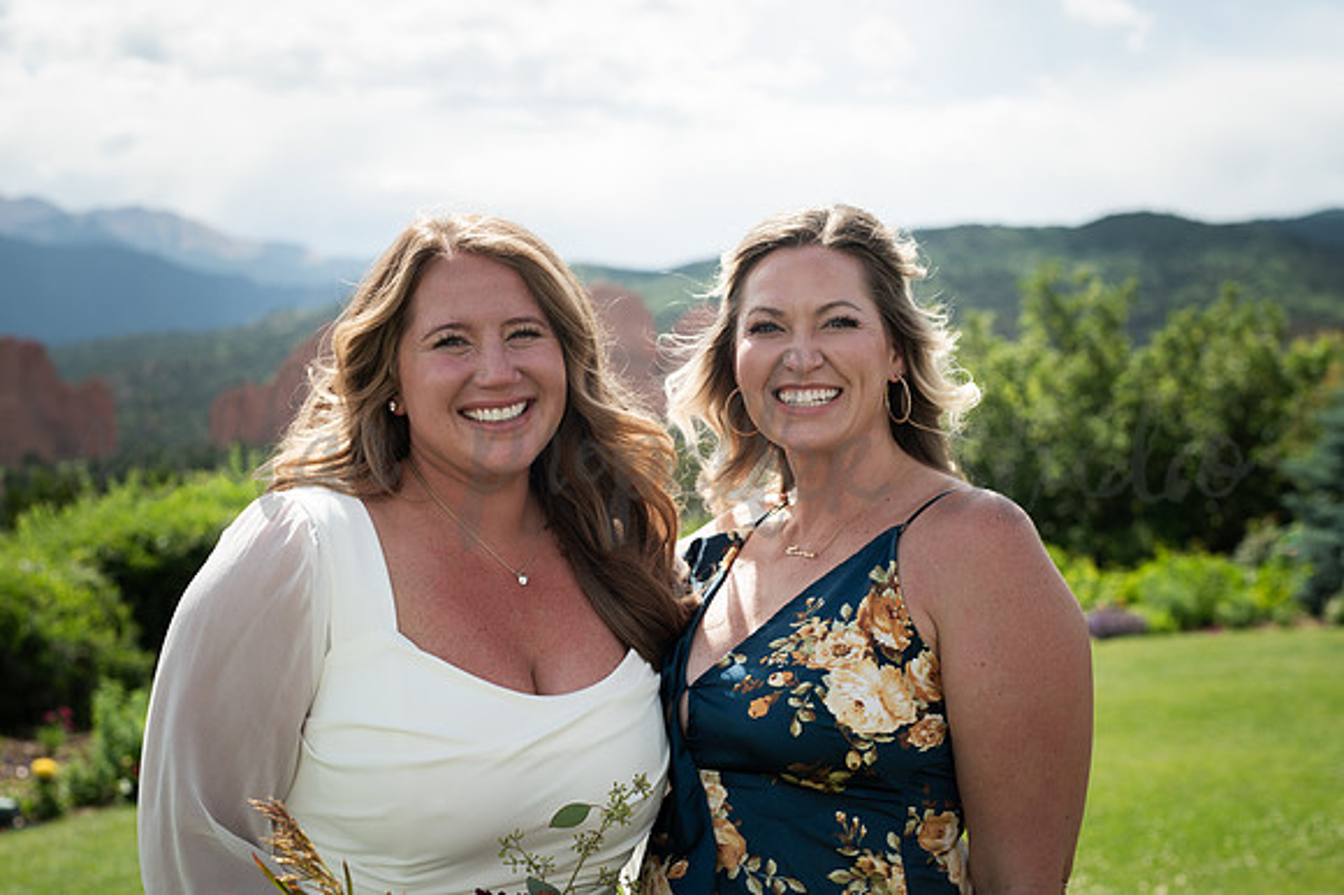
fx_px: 1962
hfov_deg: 37.8
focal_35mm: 53
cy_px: 448
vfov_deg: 25.7
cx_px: 672
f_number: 4.5
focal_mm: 50
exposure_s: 1/500
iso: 100
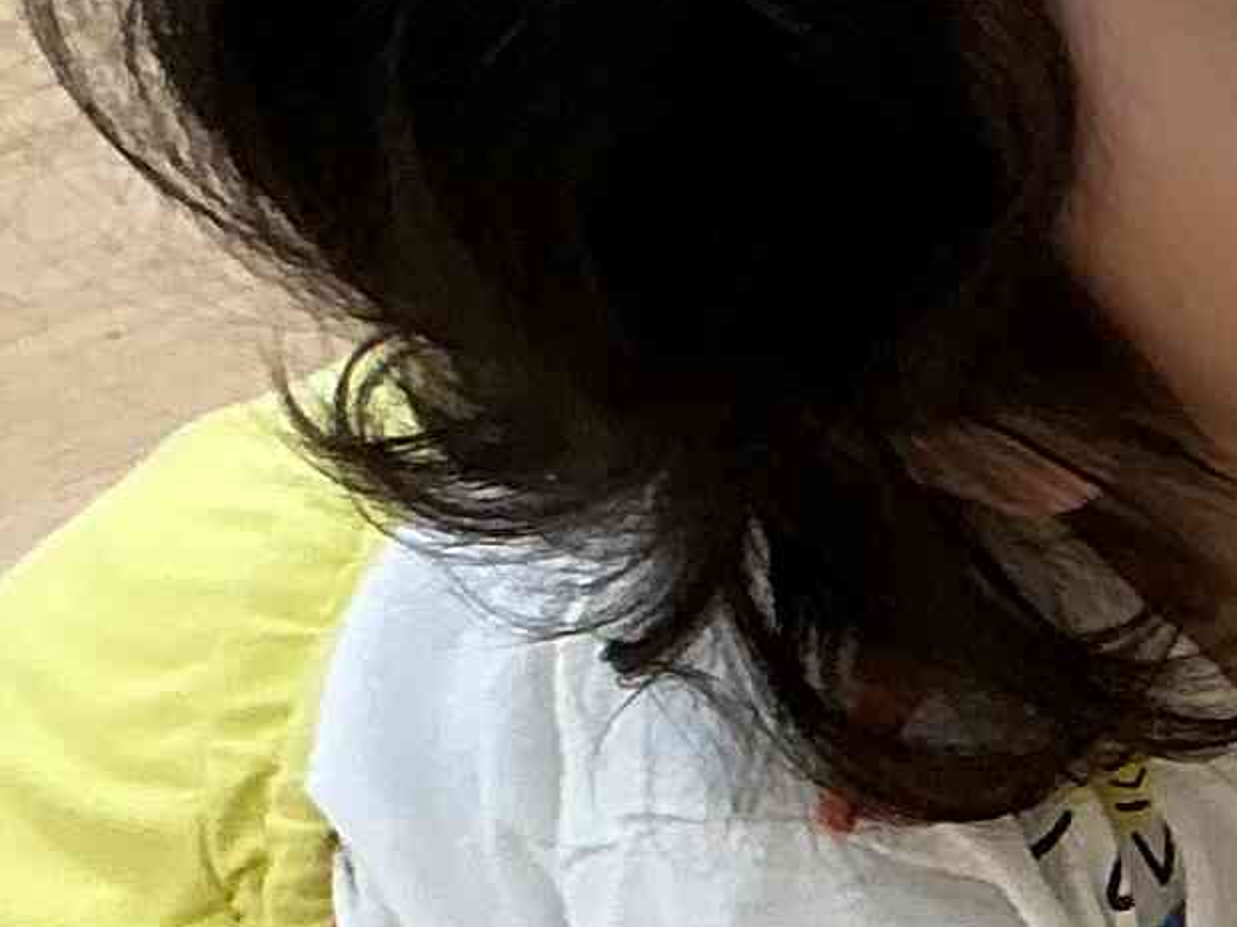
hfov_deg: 9.3
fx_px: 6753
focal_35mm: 189
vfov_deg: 7.9
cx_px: 3038
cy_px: 324
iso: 50
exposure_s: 1/120
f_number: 1.8
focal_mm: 3
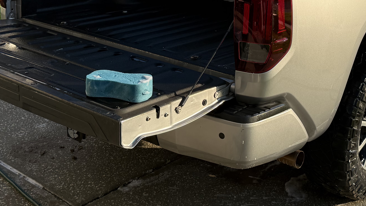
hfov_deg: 36.5
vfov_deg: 20.6
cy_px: 20
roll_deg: +0.1
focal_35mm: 57
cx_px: 218
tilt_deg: -12.5
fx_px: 553
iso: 100
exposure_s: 1/2703
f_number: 1.78
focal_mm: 6.76
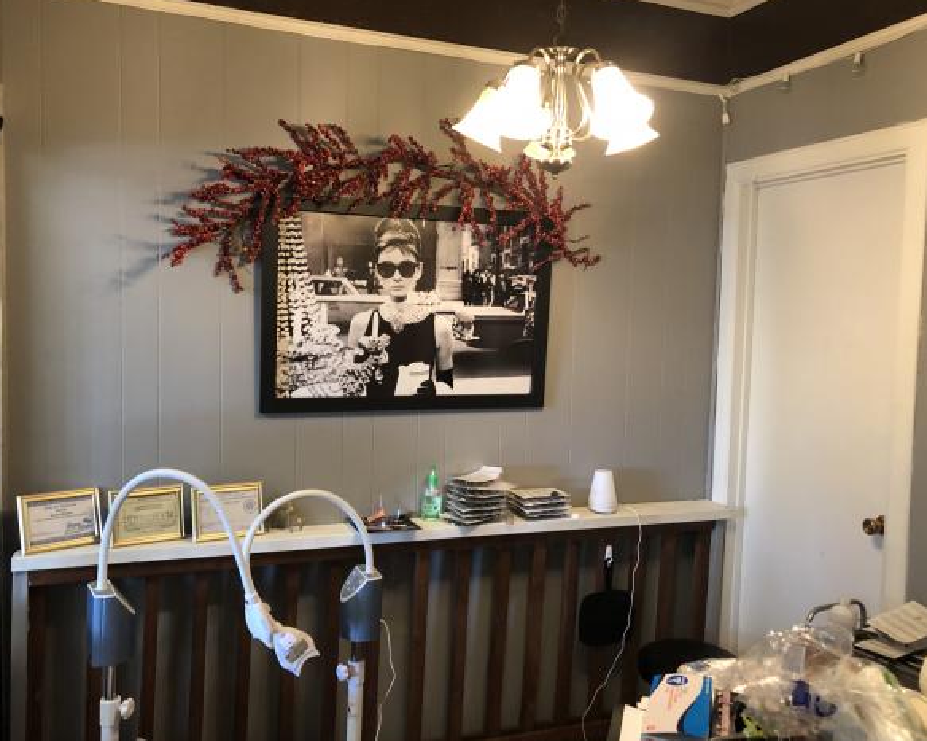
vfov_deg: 48.5
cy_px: 374
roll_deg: -1.9
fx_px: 823
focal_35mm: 30
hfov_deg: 58.8
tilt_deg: -6.1
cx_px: 458
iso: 64
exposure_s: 1/15
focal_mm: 3.99
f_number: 1.8
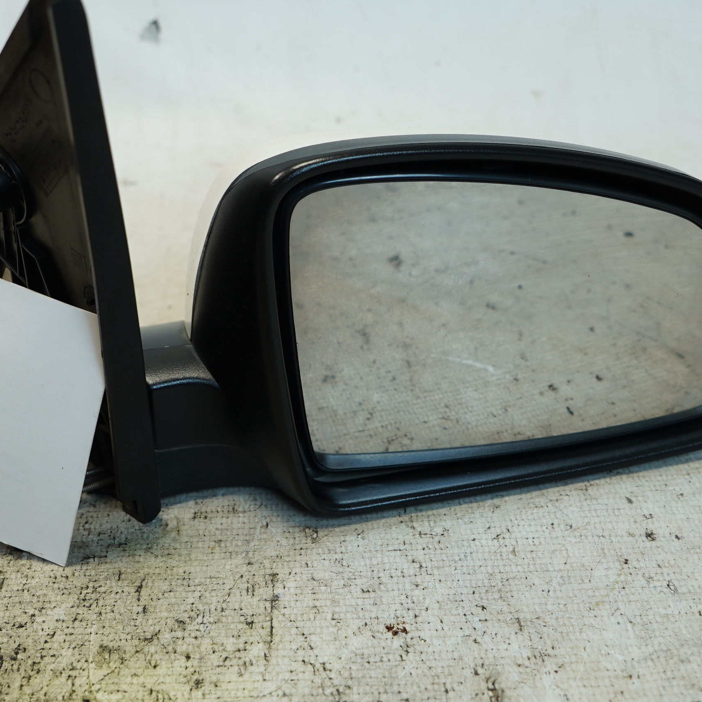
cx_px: 259
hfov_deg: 31.5
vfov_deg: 31.6
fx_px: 1239
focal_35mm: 54
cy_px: 351
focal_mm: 24
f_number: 4
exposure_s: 1/60
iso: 200
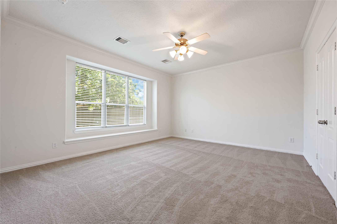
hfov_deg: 104.3
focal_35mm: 14
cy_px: 112
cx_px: 168
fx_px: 131
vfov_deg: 81.1
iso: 800
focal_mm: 14
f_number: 14
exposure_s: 1/5
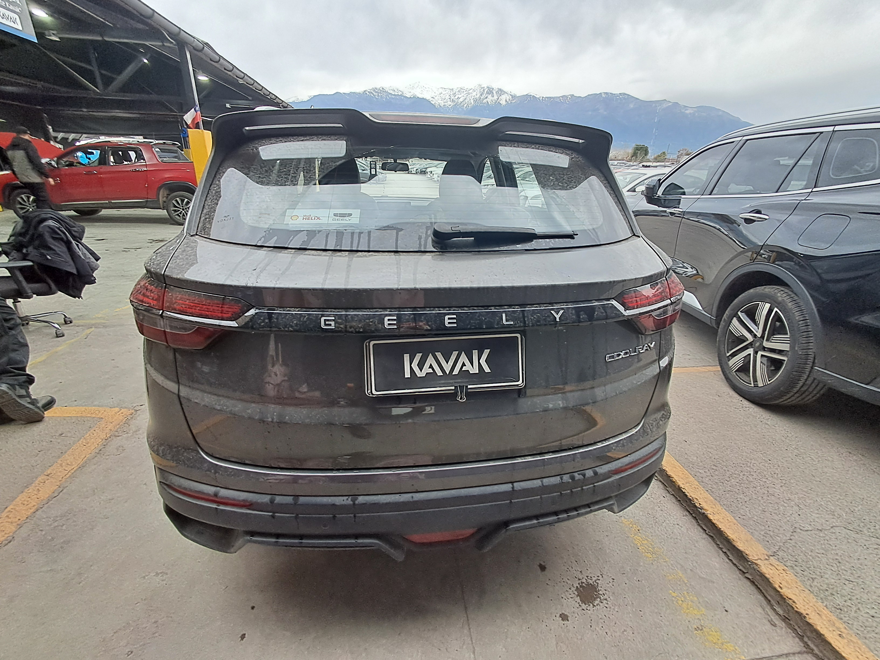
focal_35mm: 16
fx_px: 407
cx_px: 440
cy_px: 330
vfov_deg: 78.1
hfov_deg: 94.5
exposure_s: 1/100
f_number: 2.2
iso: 50
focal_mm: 1.64
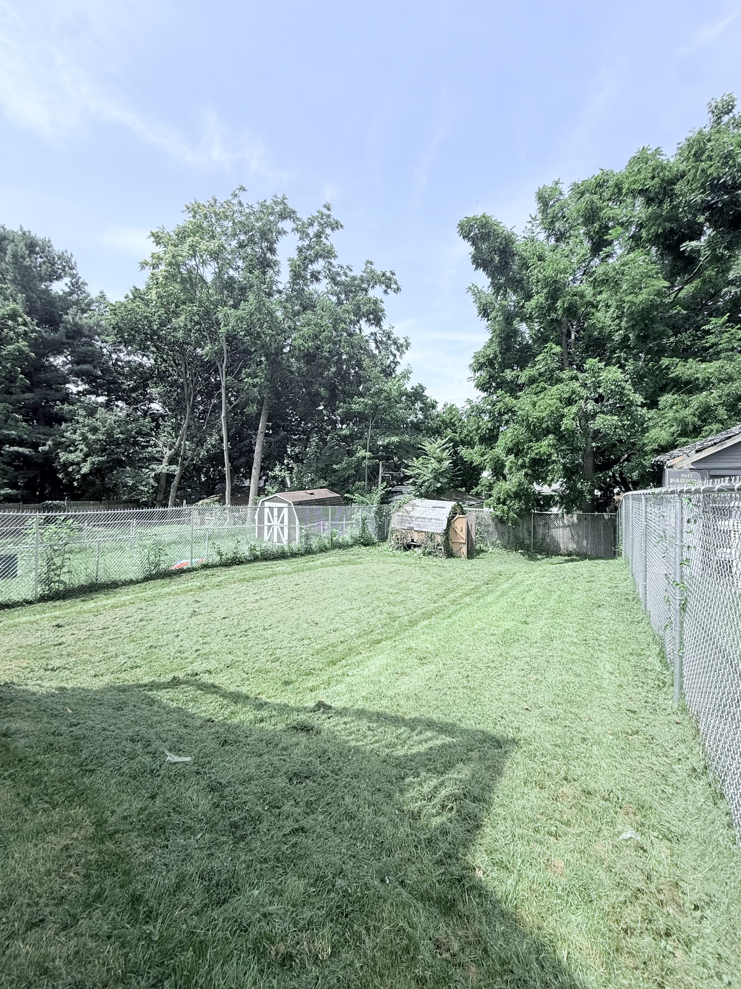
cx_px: 376
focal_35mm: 15
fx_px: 428
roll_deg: -0.9
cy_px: 464
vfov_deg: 98.1
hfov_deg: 81.7
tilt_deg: +1.3
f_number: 2.2
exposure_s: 1/1145
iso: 50
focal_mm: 2.22
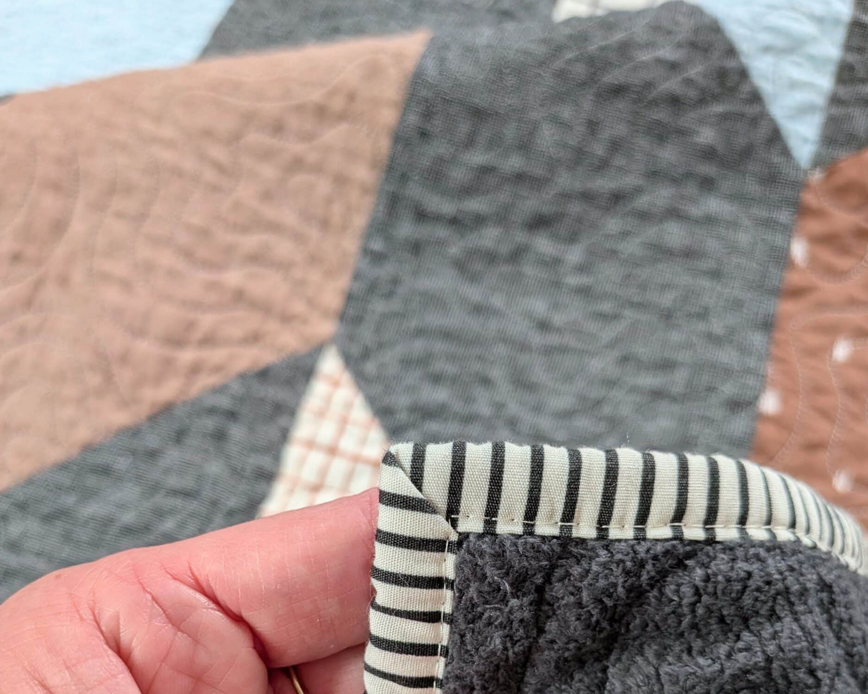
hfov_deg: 55.7
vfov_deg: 43.7
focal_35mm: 32
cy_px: 550
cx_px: 434
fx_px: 822
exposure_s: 1/105
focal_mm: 4.53
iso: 422
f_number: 1.7
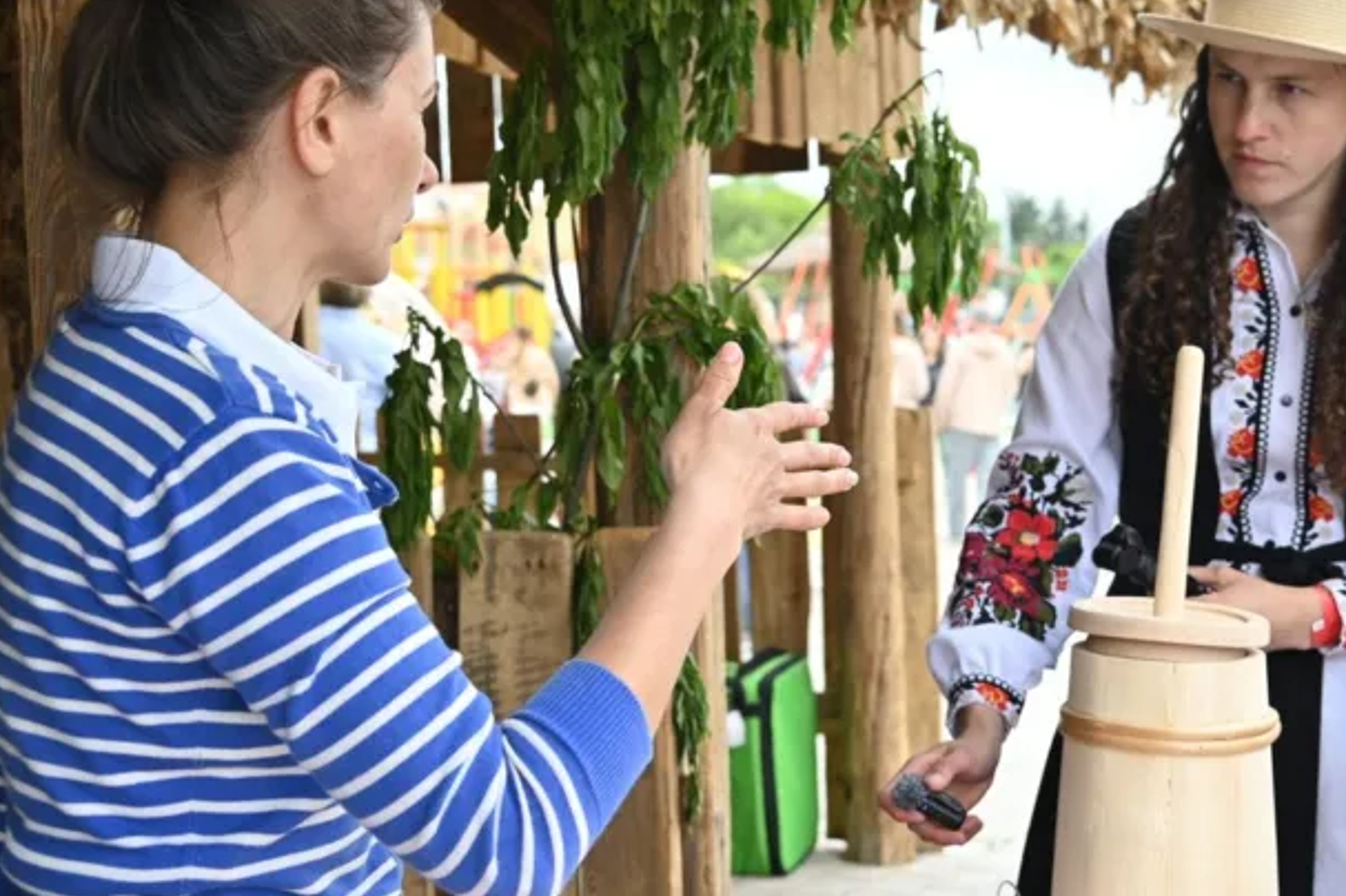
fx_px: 2205
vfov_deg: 23.0
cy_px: 498
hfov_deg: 33.3
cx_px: 1005
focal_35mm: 59
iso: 200
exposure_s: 1/250
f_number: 4.5
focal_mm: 35
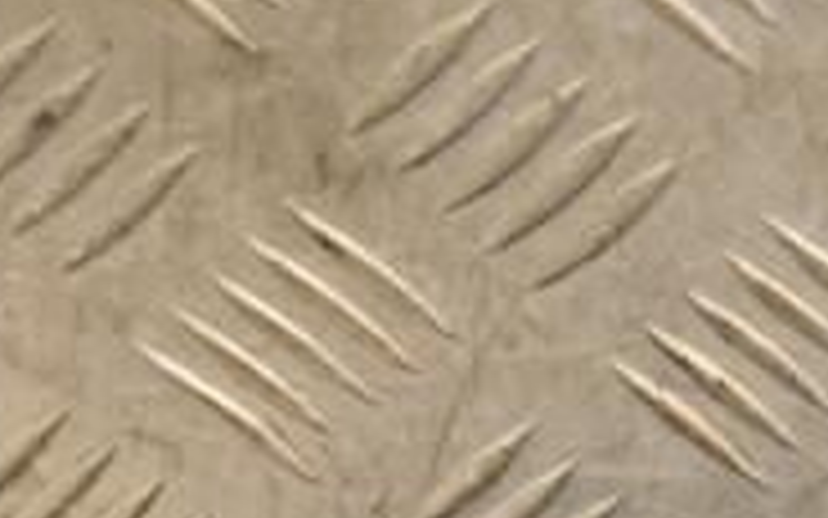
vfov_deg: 4.5
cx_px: 922
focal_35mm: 289
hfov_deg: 7.2
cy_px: 874
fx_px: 6521
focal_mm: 58
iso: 800
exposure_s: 1/100
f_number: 5
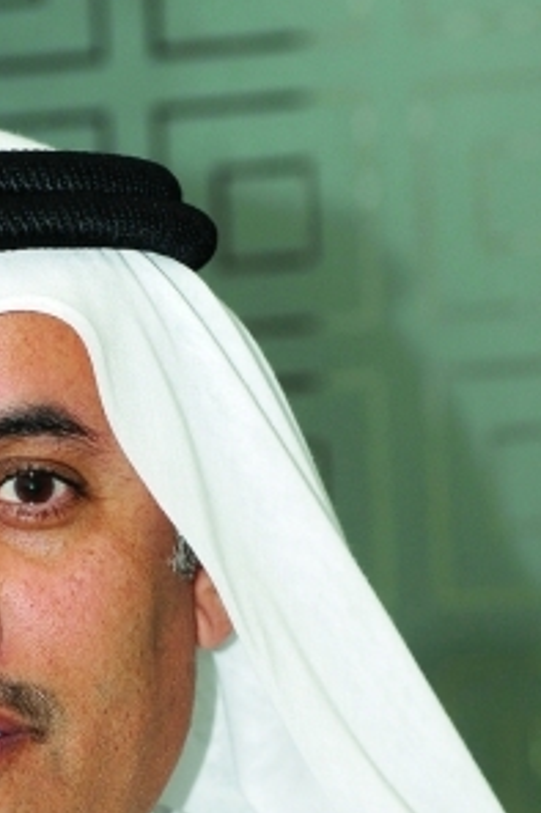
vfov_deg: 7.6
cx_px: -34
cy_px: 797
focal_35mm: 270
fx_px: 6093
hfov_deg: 5.1
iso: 400
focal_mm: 125
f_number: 7.1
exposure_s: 1/200
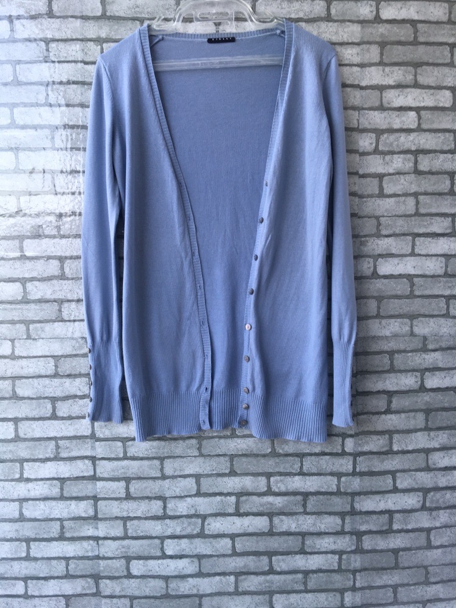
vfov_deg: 61.7
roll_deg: +1.5
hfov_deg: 48.2
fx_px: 509
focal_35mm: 29
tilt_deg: -4.5
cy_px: 304
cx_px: 228
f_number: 2.2
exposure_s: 1/50
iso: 25
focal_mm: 4.15
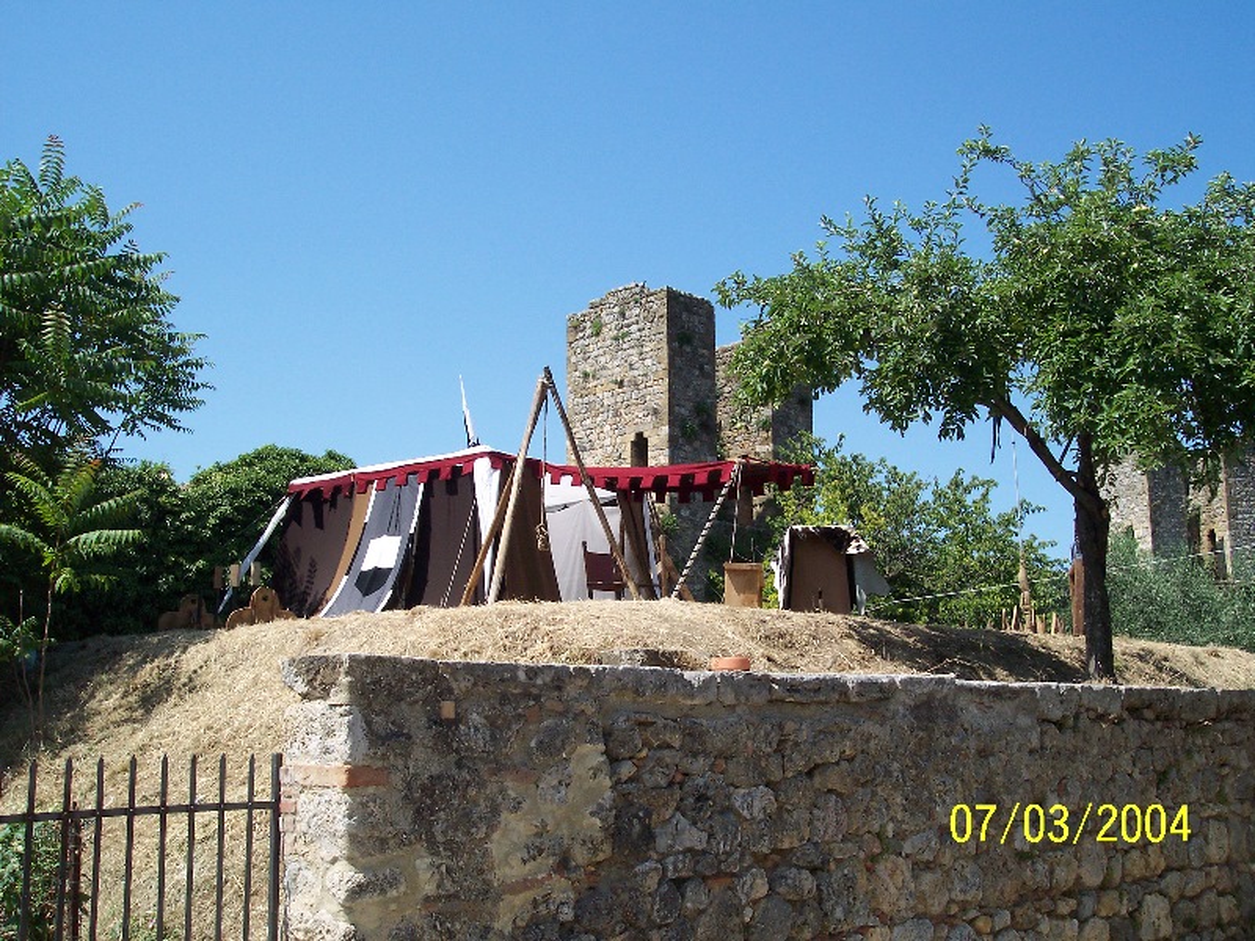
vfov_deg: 37.7
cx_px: 628
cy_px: 470
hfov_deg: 49.0
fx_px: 1378
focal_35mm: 38
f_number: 4.8
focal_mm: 8
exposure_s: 1/700
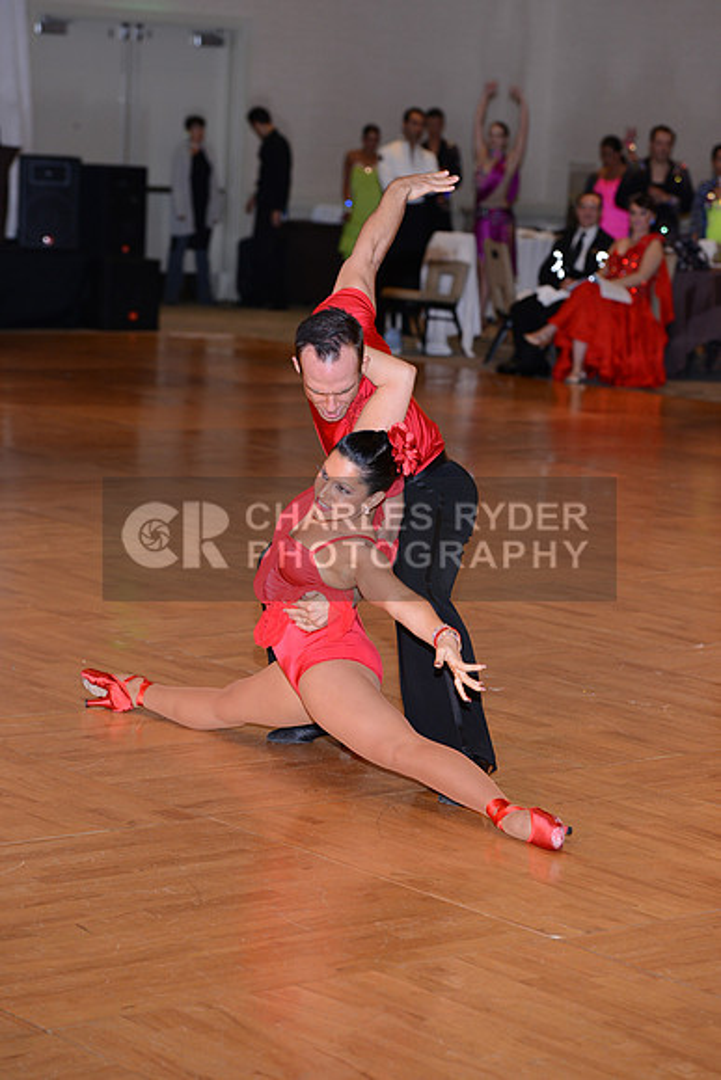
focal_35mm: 98
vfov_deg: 20.8
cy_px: 540
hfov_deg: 14.0
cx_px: 360
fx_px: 2942
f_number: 4.5
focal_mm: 98
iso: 1000
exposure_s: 1/250
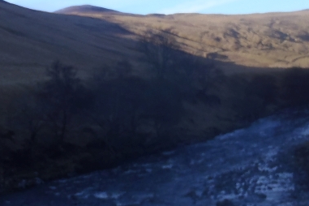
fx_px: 704
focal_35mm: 82
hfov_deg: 23.0
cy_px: 72
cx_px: -48
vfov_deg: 16.6
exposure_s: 1/320
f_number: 4.5
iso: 80
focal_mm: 5
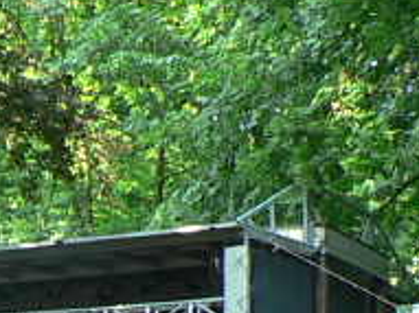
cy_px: 720
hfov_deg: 9.8
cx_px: -491
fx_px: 2214
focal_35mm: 183
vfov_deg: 7.6
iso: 64
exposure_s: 1/40
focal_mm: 6
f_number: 2.8
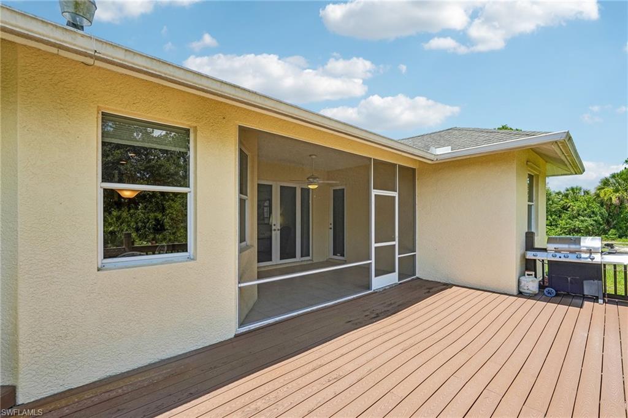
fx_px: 279
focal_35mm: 16
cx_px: 314
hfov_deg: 96.8
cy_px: 209
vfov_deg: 73.7
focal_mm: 16
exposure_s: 1/640
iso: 400
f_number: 8
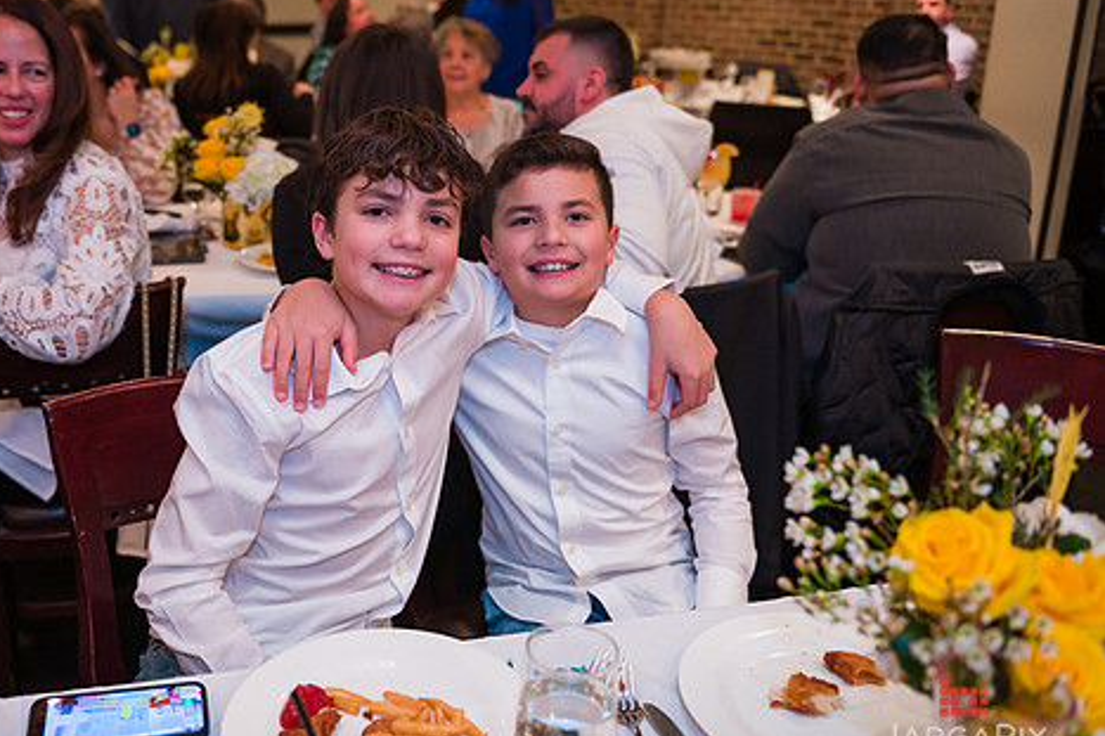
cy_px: 343
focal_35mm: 36
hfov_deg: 52.6
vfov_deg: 36.8
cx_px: 421
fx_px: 1105
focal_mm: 29
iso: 1600
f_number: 3.2
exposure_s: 1/200
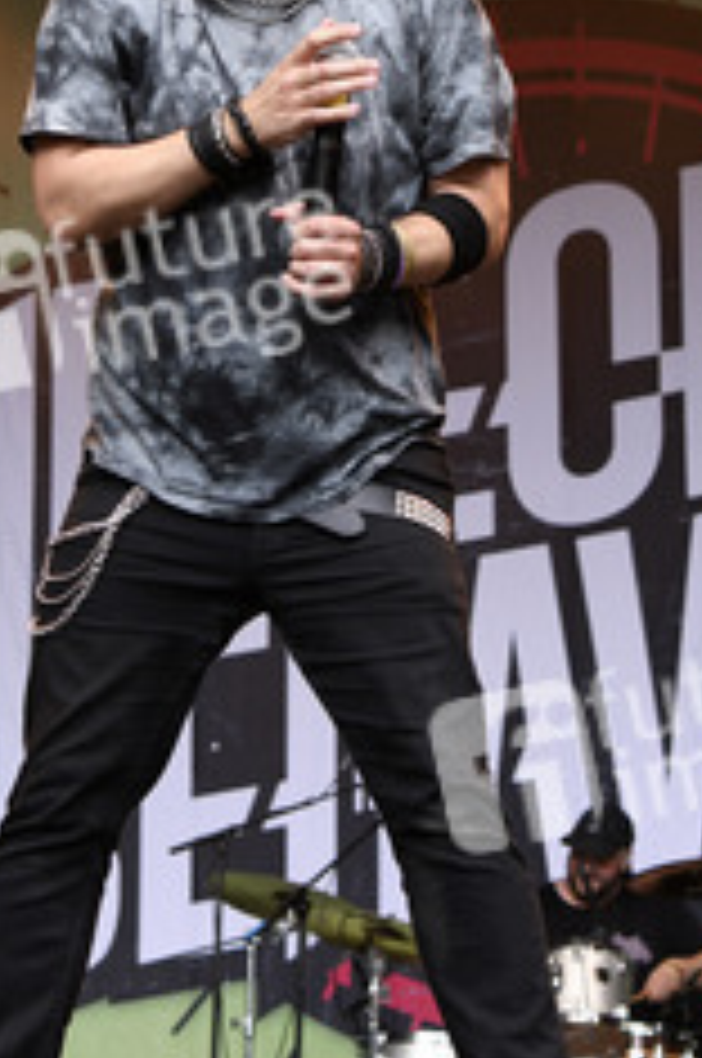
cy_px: 522
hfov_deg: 19.9
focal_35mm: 68
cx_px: 252
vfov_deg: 29.7
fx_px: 1995
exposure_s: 1/640
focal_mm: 40
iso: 800
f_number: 3.5
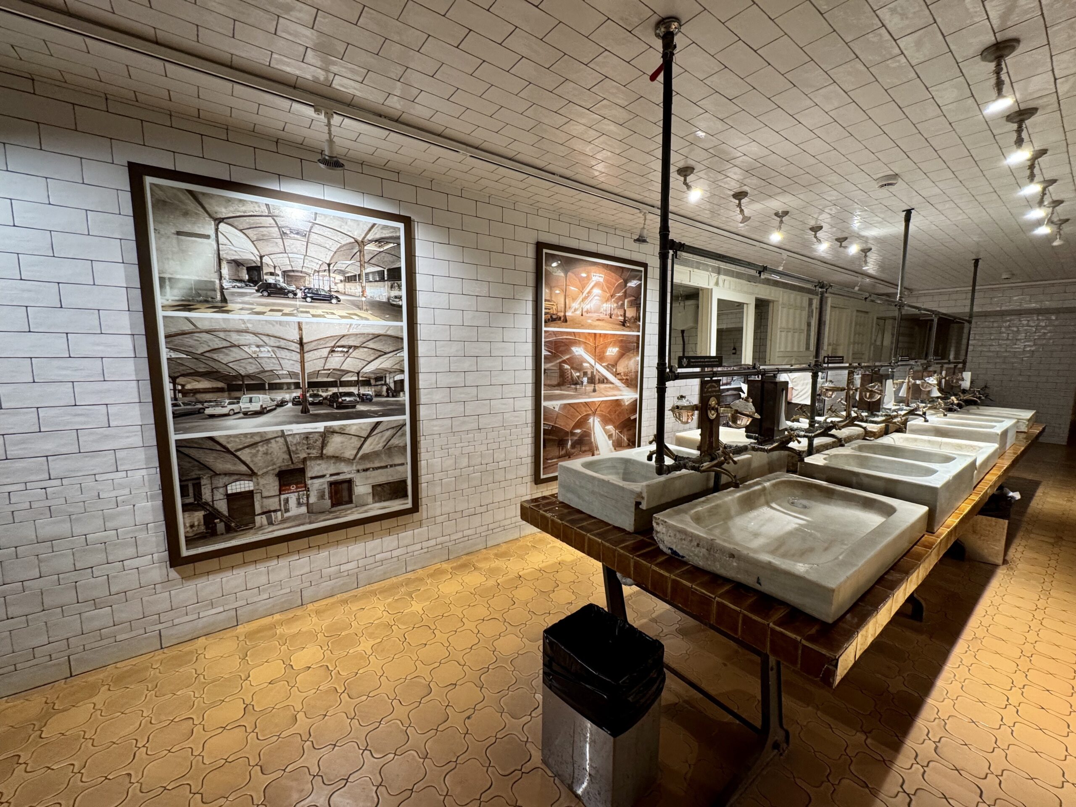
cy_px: 404
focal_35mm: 14
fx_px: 435
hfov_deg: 102.1
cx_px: 538
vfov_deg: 85.7
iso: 200
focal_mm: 2.22
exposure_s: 1/50
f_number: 2.2
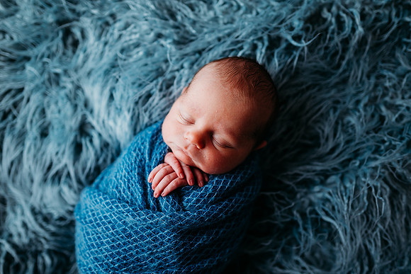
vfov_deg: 53.2
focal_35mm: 24
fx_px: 274
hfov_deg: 73.7
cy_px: 137
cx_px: 206
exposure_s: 1/200
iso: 80
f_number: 2.2
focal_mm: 24
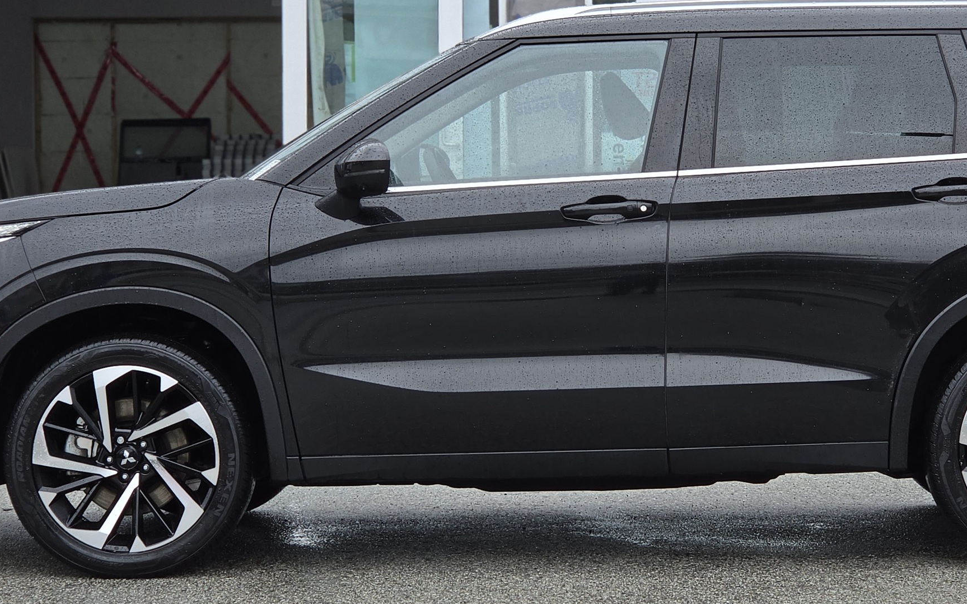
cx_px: 612
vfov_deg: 10.7
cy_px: 305
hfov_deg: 17.1
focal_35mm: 122
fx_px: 3215
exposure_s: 1/303
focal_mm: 7
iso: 25
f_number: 2.4
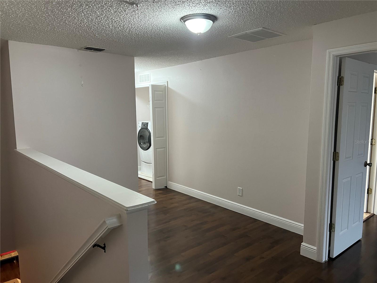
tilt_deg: -6.9
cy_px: 142
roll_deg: +0.2
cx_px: 188
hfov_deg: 67.3
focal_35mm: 26
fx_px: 283
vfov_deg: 53.1
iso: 400
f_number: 1.5
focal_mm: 5.7
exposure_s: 1/60
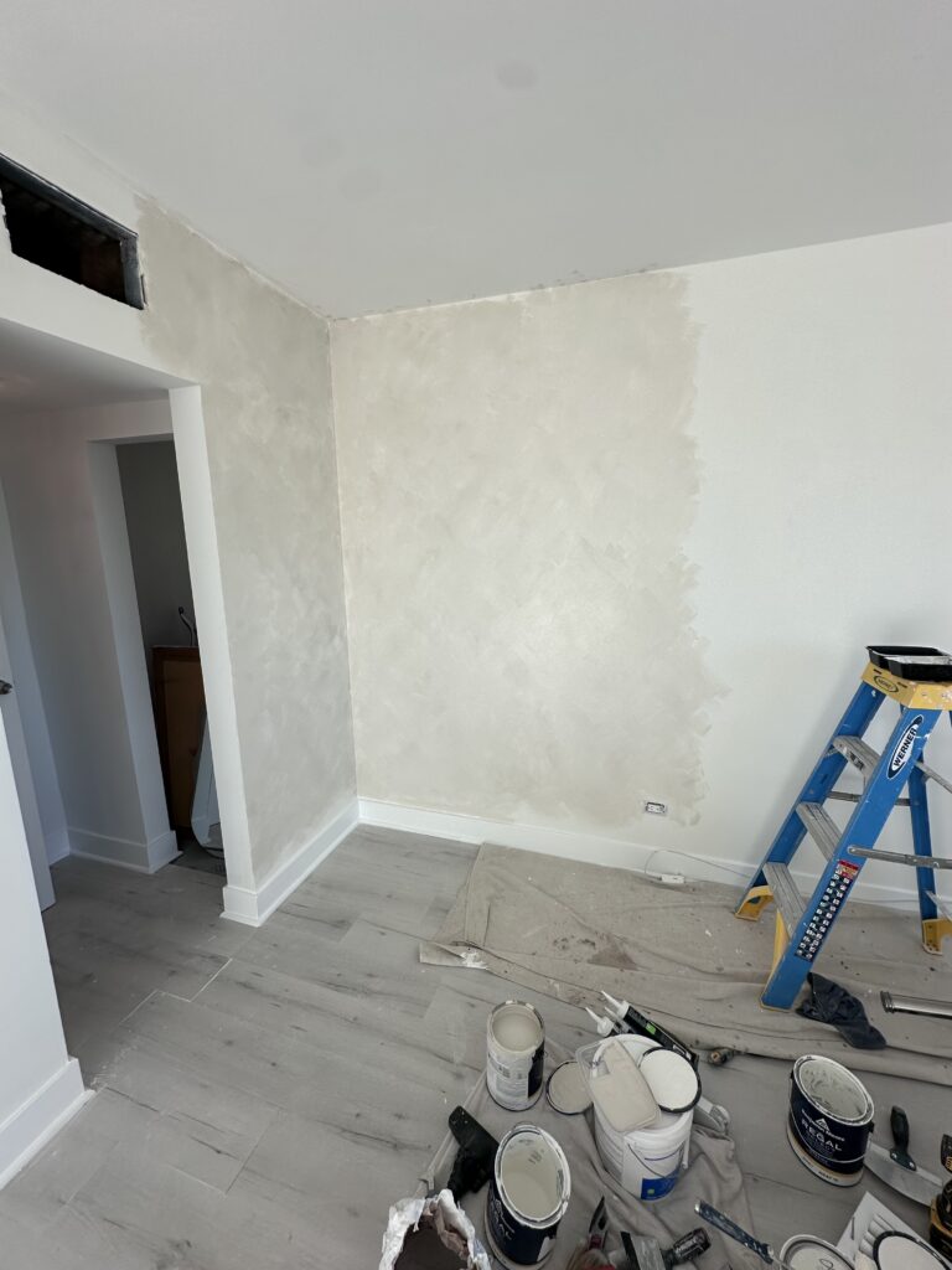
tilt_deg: -11.5
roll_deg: +1.3
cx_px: 476
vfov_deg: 102.1
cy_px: 635
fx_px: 513
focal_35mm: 14
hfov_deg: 85.7
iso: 40
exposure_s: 1/483
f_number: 2.2
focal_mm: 2.22
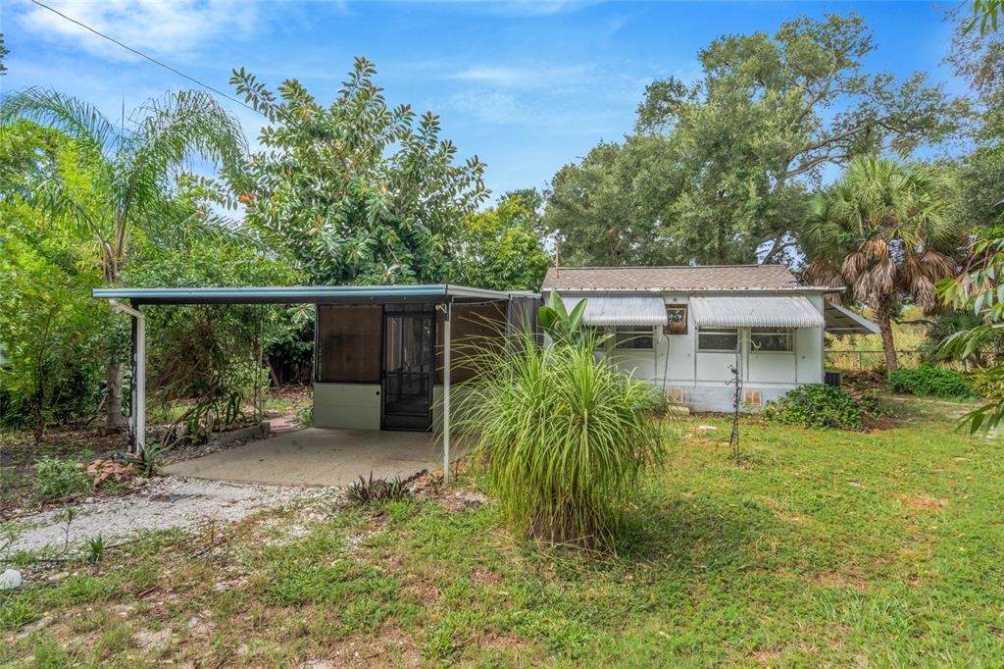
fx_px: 502
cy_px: 334
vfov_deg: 67.3
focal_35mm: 18
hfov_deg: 90.0
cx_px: 502
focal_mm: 18
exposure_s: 1/20
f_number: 16
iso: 100
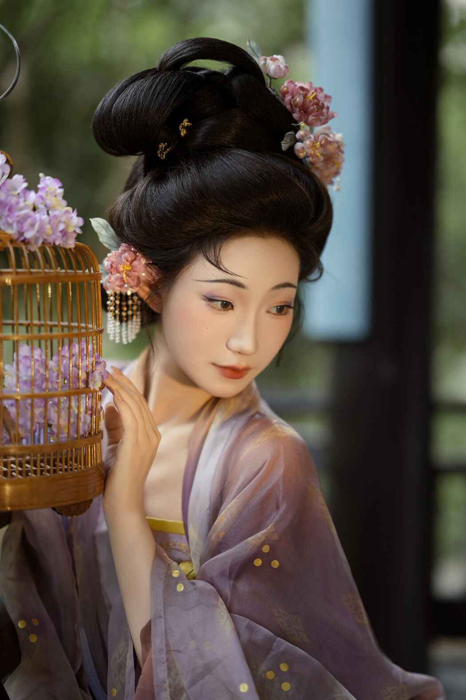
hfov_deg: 16.1
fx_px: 1650
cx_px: 233
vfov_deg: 23.9
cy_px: 350
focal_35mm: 85
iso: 100
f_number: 1.4
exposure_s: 1/125
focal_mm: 85
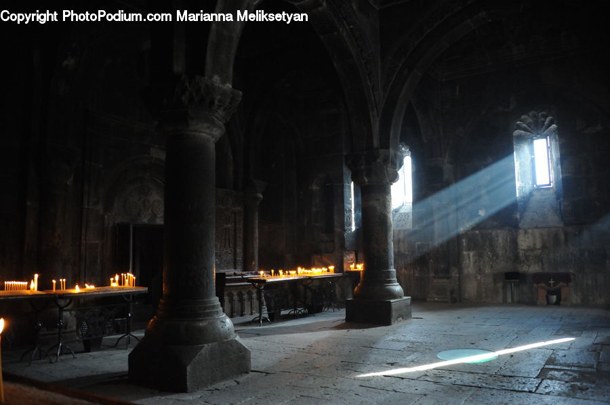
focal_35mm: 28
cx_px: 305
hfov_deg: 65.5
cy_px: 202
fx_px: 474
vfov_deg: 46.3
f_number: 3.5
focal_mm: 28
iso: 5000
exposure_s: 1/160
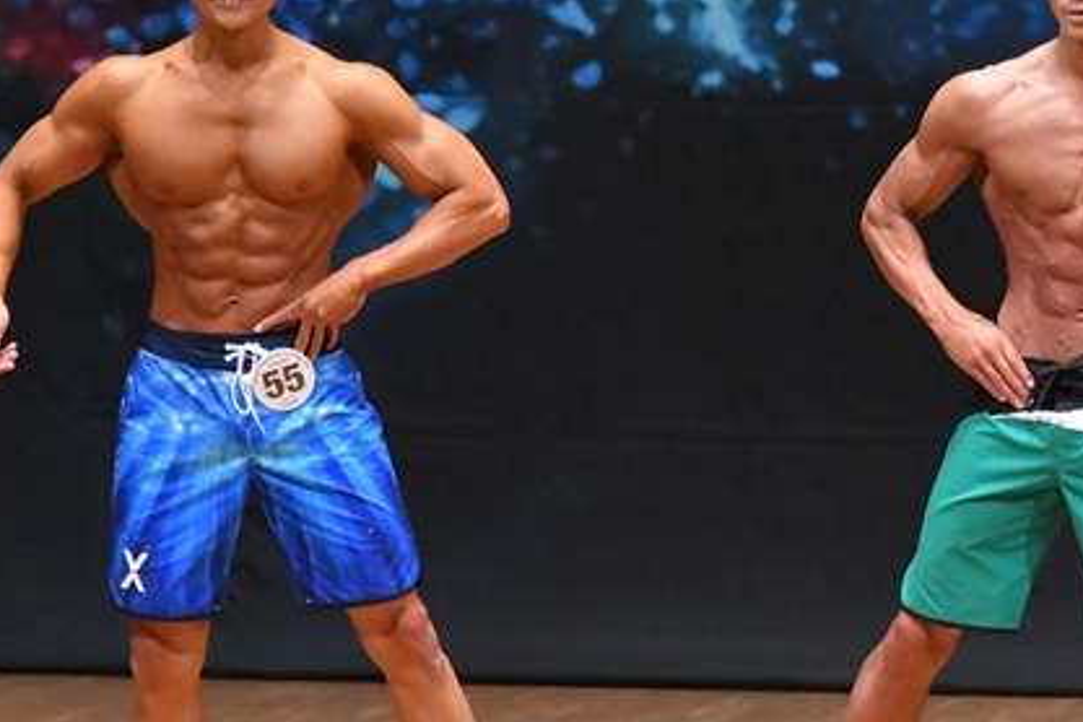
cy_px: 439
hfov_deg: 4.1
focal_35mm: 502
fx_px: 15101
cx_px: 980
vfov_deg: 2.7
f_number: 5.6
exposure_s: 1/400
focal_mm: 180
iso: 8000
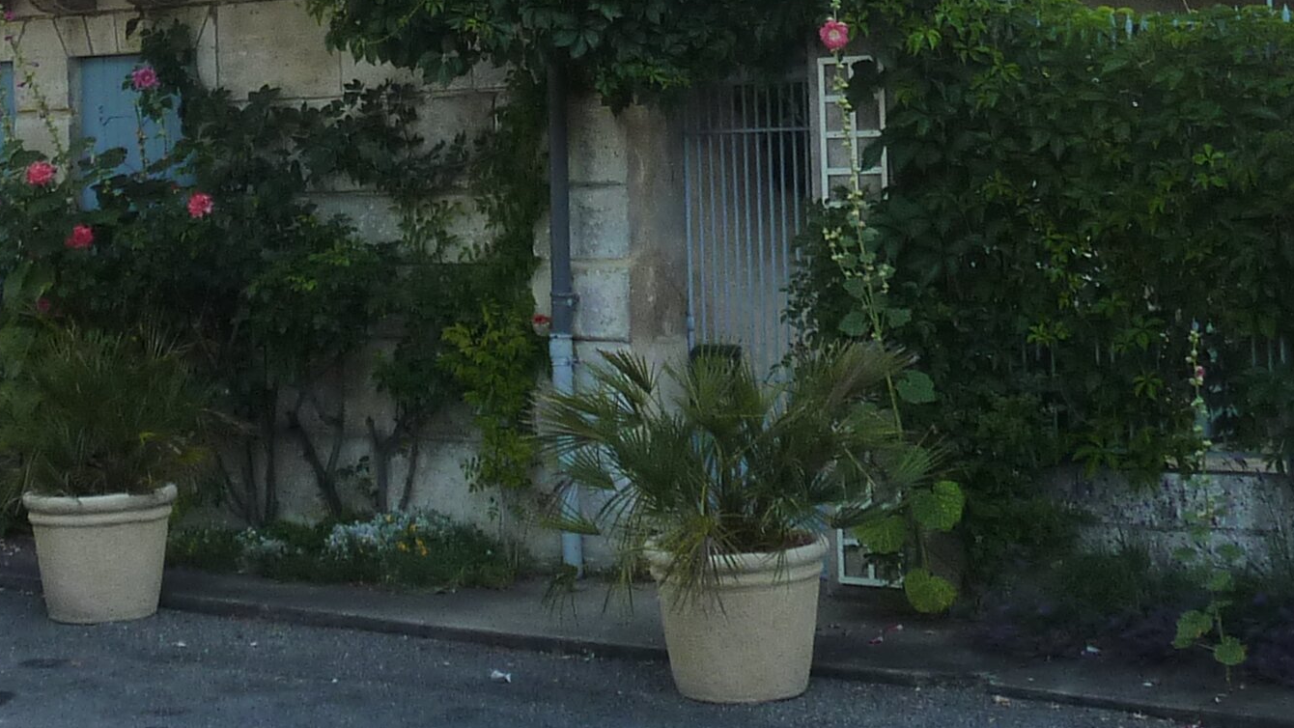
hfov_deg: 24.6
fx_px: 2951
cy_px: -127
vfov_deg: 13.7
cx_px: 449
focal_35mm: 86
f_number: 4
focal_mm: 4.7
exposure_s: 1/250
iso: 125
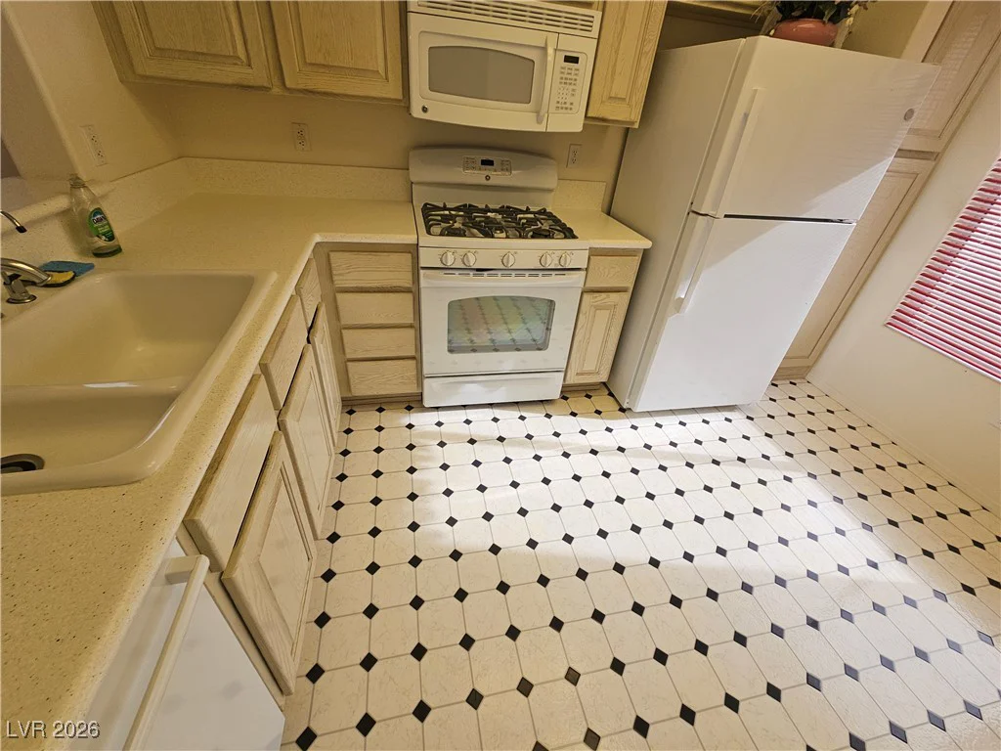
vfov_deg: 89.9
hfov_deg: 106.2
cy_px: 376
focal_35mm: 13
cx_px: 500
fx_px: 376
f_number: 2.2
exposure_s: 1/120
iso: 64
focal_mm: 2.2
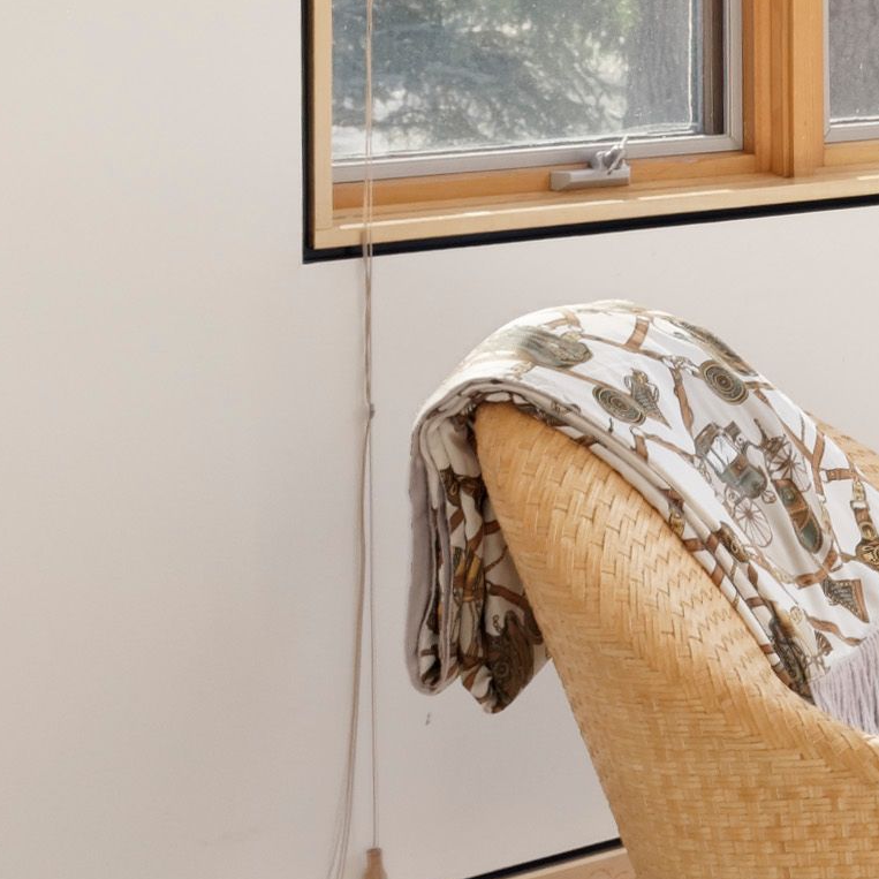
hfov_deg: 13.2
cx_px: 1753
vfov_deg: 14.4
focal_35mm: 114
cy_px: -366
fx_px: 3275
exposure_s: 1/25
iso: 500
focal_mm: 17
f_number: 7.1
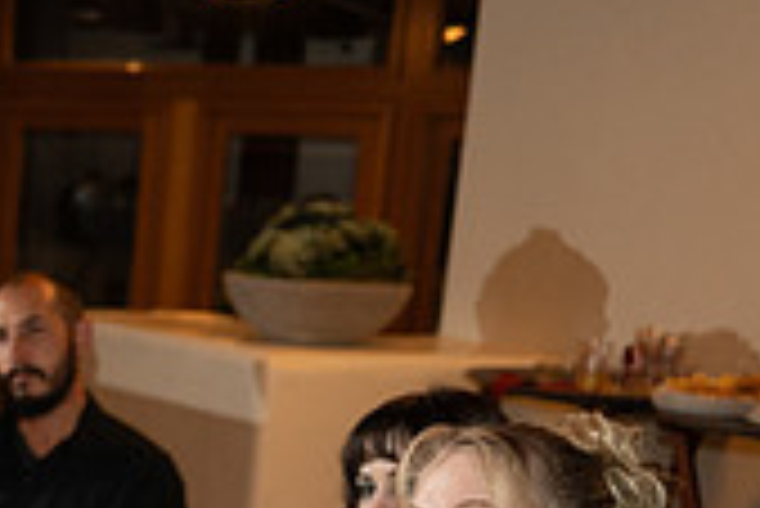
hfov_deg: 17.2
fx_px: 2155
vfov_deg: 12.6
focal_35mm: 102
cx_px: -513
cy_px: 811
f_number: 2.8
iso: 1600
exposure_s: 1/125
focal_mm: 29.7
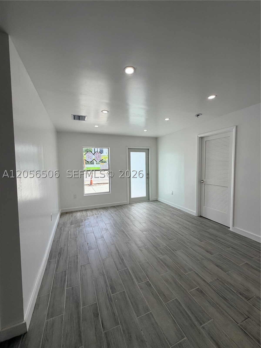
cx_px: 130
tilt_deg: -2.2
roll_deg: +0.6
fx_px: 141
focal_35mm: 14
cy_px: 174
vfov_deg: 102.1
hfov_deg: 85.7
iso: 50
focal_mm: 2.22
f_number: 2.2
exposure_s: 1/169
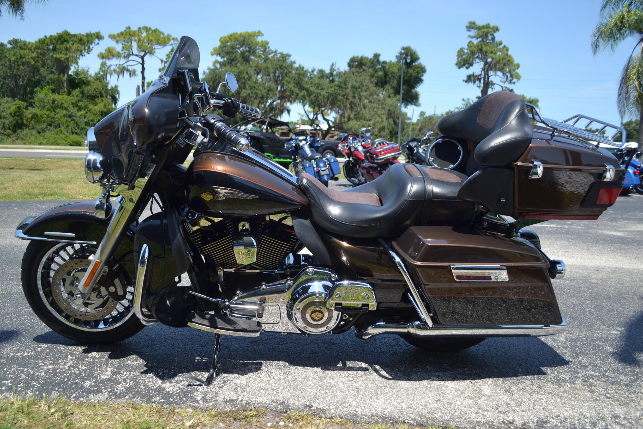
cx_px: 322
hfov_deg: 61.9
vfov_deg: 43.6
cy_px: 214
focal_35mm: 30
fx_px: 536
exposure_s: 1/640
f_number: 3.8
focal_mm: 20
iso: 100
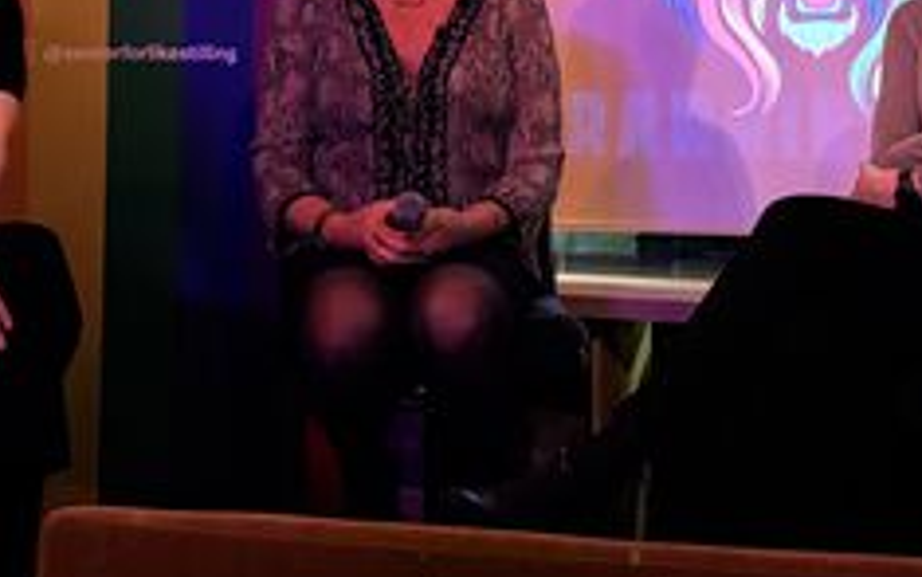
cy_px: -29
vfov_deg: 15.6
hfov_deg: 25.2
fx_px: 2061
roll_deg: -0.1
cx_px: 412
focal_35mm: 82
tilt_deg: +4.2
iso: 800
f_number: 1.6
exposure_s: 1/25
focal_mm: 5.96
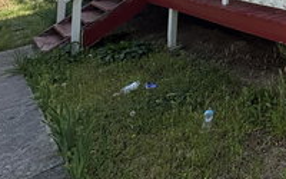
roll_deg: -0.3
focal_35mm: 38
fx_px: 296
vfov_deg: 26.5
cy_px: -73
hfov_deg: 38.0
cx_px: 346
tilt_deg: +3.6
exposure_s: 1/1178
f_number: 2.2
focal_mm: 2.22
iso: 64
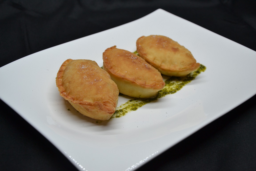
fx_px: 405
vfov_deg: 23.8
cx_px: 128
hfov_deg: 35.1
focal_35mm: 57
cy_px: 86
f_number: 5.6
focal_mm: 38
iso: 180
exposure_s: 1/60
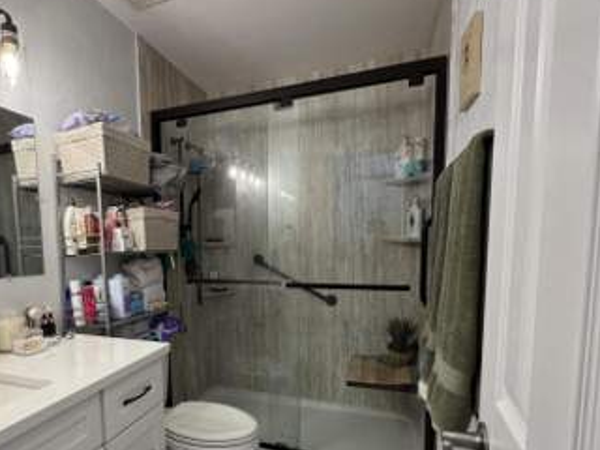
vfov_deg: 62.6
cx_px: 221
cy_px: 279
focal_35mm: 21
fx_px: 364
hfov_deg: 77.4
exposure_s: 1/120
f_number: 2.2
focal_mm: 2.22
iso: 320
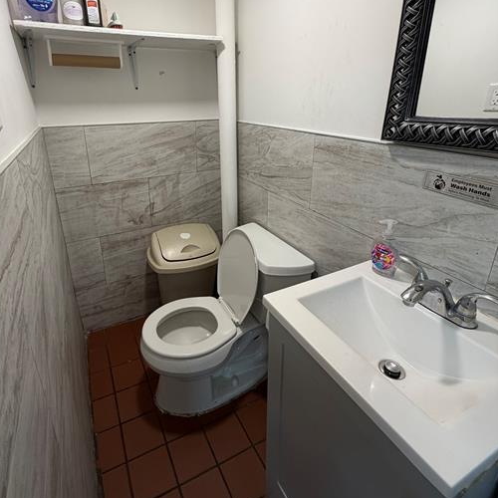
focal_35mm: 19
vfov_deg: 76.9
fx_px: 309
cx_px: 215
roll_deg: +1.5
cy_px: 201
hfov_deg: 77.3
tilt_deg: -18.0
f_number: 2.2
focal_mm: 2.22
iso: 200
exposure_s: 1/120
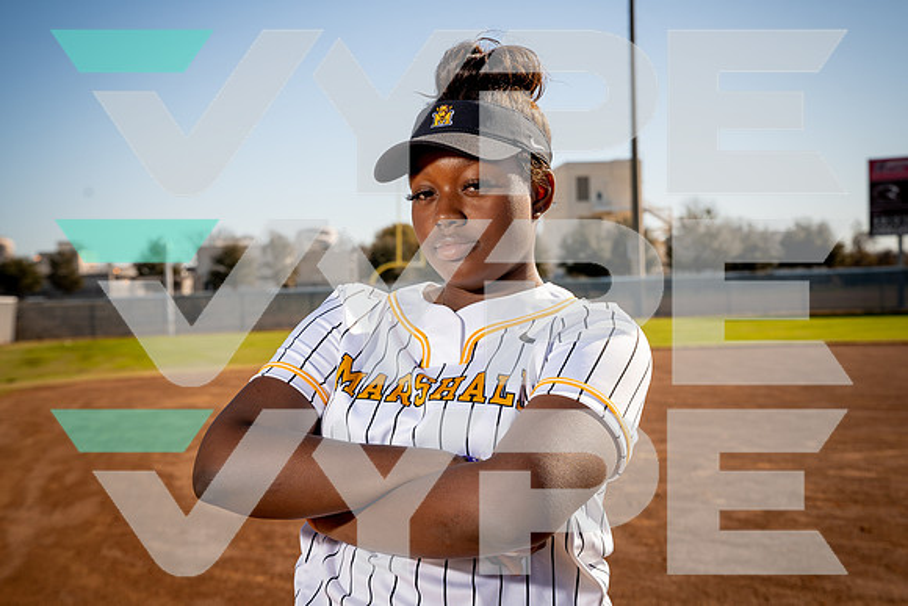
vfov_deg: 24.2
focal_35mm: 56
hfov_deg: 35.6
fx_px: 1413
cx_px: 454
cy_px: 303
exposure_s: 1/250
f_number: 7.1
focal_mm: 56
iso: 100
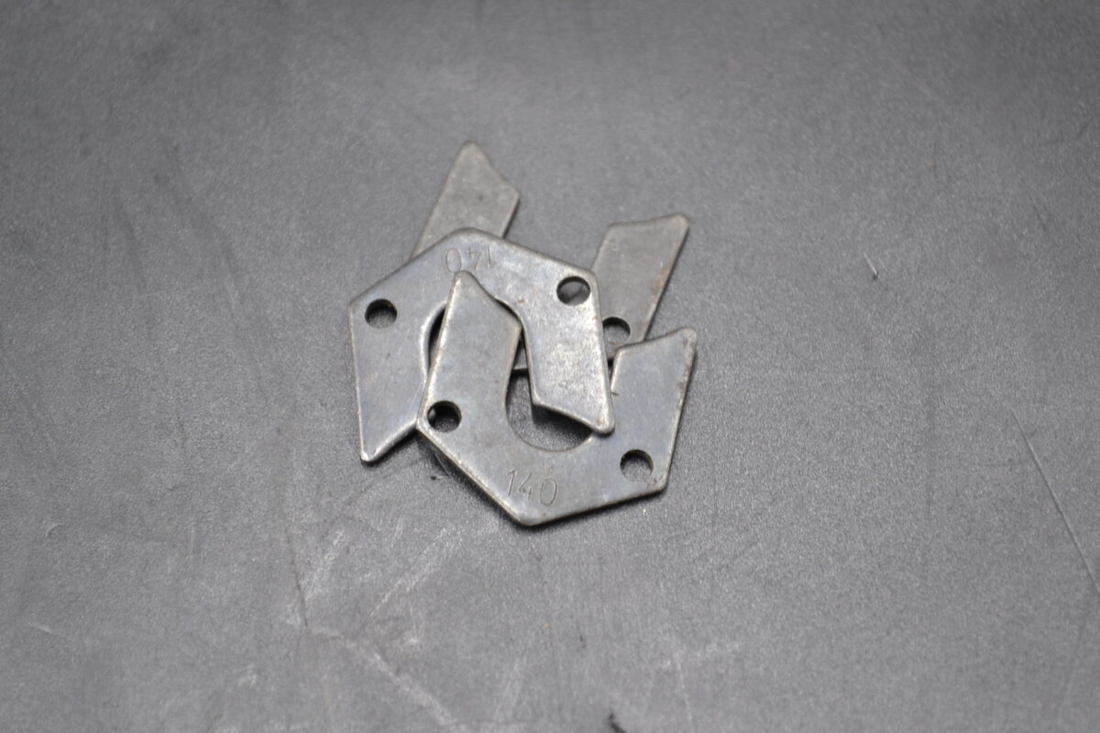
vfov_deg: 16.6
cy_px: 366
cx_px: 550
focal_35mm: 82
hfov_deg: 24.6
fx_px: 2521
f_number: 5.6
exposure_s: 1/25
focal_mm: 55
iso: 400
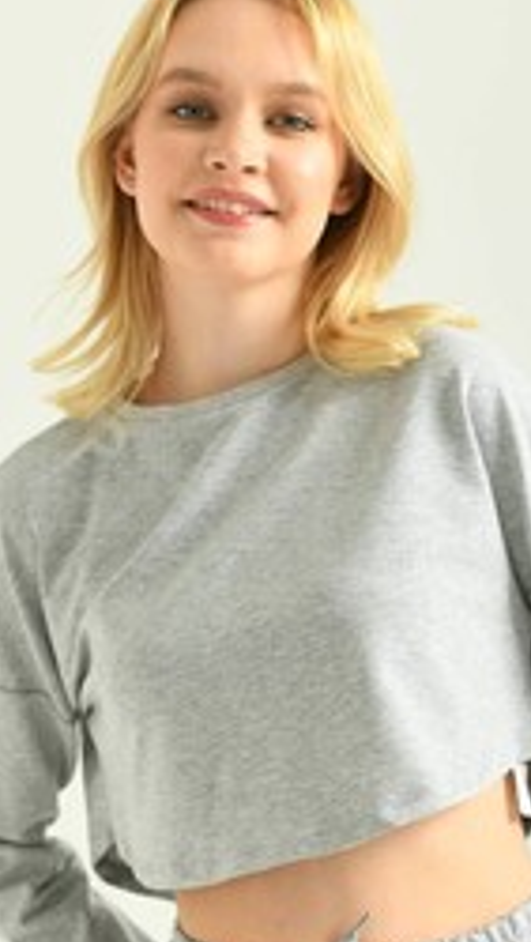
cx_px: 373
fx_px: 4521
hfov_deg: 6.7
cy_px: 893
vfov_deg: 11.8
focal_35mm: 181
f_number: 5.6
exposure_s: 1/160
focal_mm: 80
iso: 125
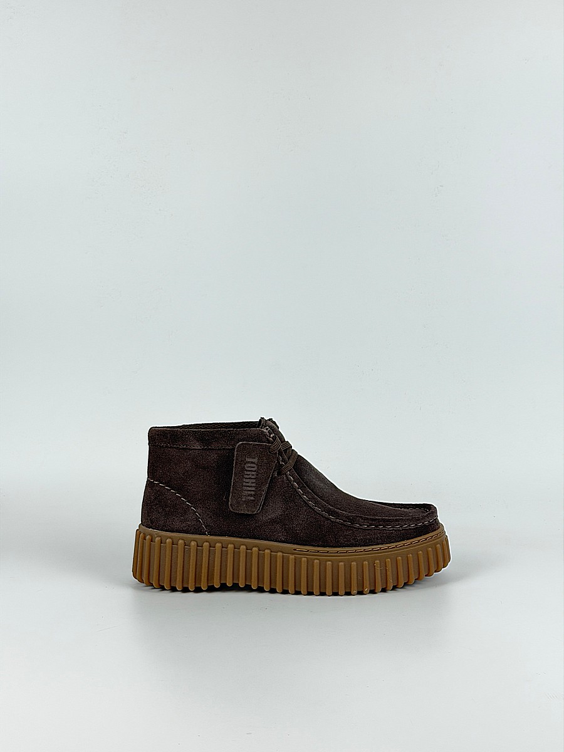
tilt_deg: -5.1
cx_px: 282
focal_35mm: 48
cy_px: 376
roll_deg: +0.2
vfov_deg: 39.7
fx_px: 1043
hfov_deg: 30.3
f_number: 1.78
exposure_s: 1/145
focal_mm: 6.76
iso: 50
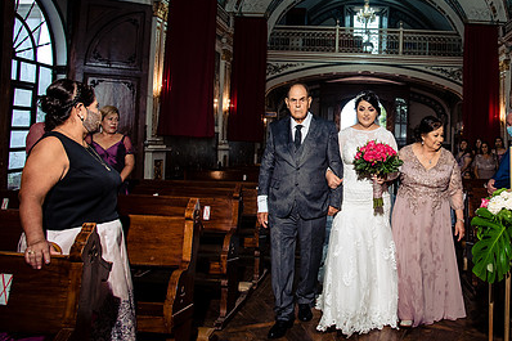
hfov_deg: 52.8
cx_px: 361
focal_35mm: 35
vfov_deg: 37.5
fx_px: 498
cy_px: 116
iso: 1600
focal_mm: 24
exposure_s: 1/160
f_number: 5.6
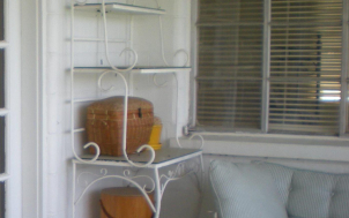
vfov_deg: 14.5
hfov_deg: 22.0
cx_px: -33
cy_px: 200
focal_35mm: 89
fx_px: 847
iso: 84
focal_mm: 6.3
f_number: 3.1
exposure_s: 1/60.8
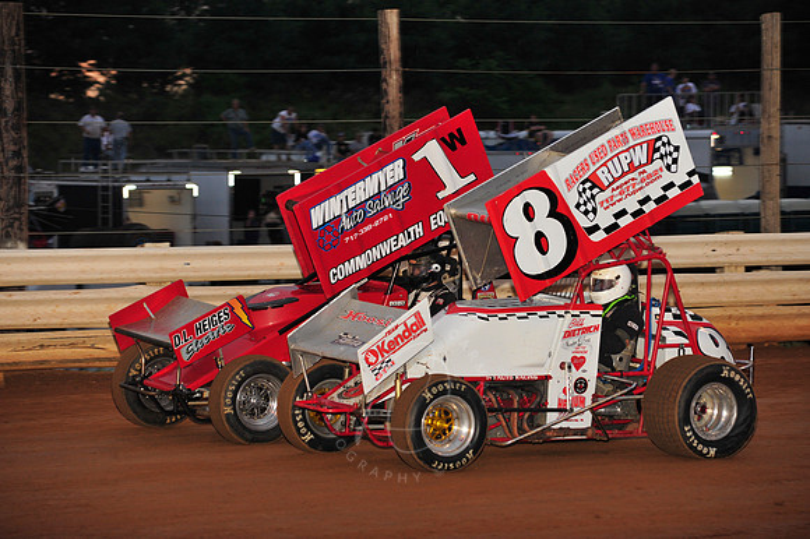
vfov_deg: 7.4
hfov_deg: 11.1
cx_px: 405
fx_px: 4160
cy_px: 270
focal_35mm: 185
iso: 1000
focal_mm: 185
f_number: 6.3
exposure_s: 1/320
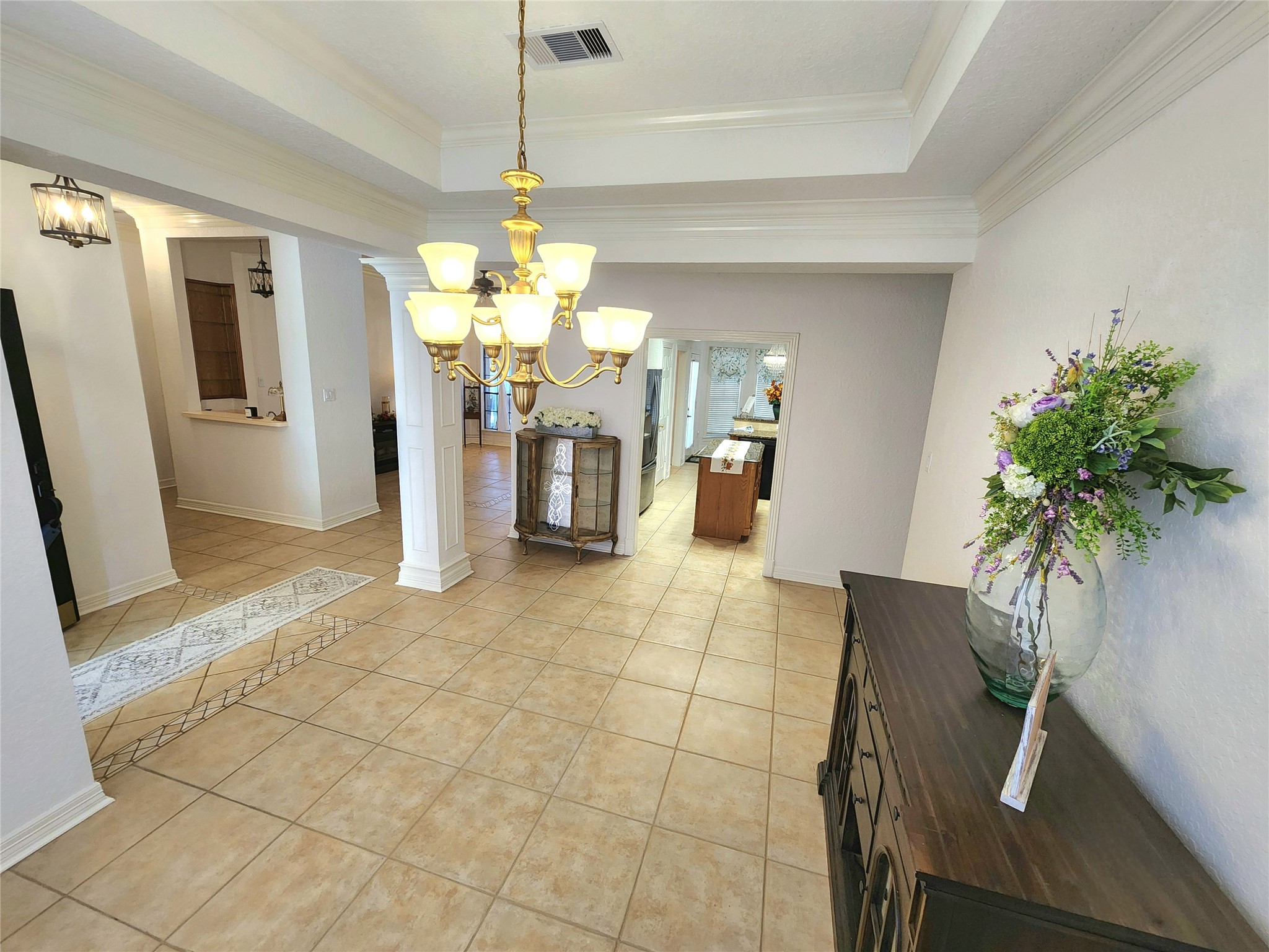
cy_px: 476
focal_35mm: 13
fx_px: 477
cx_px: 634
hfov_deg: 106.2
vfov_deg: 89.9
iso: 250
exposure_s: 1/60.2
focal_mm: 2.2
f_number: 2.2
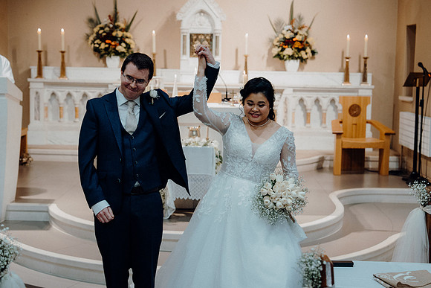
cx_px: 216
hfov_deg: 31.9
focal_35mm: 63
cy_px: 144
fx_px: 754
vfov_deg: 21.6
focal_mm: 63
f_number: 3.5
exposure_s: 1/160
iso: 1600
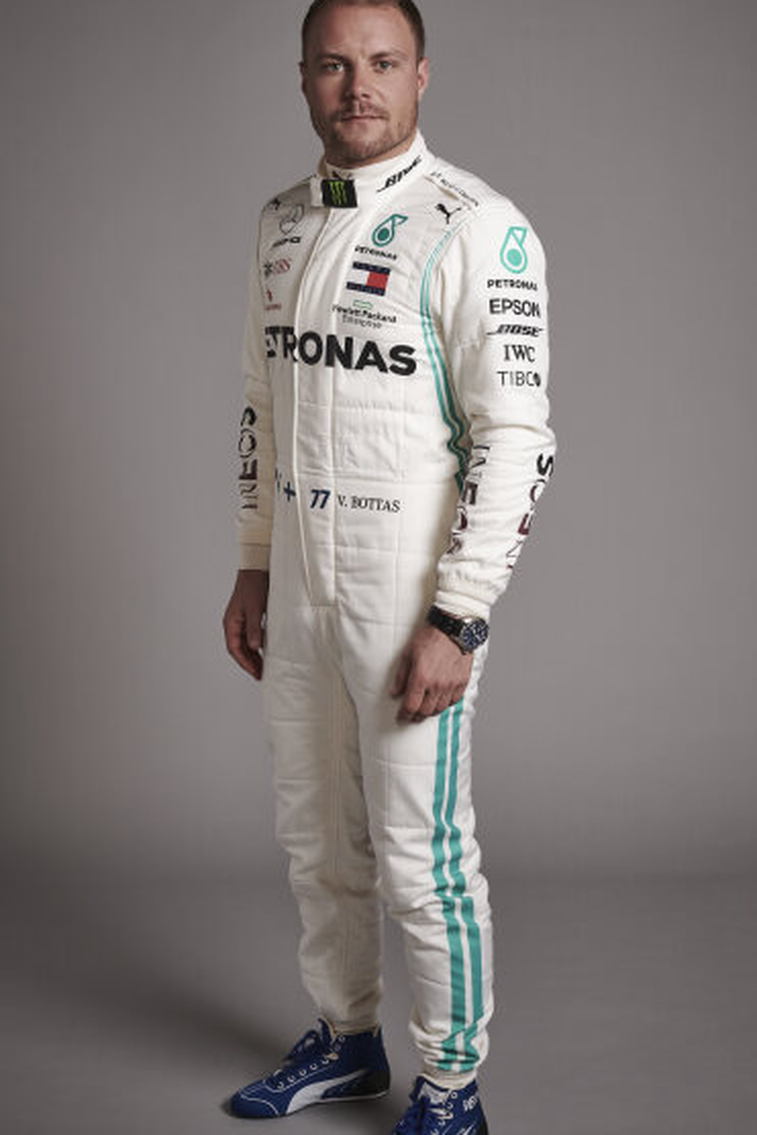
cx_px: 427
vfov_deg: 31.9
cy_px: 576
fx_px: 1986
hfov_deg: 21.6
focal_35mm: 63
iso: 200
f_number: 8
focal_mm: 50
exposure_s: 1/200
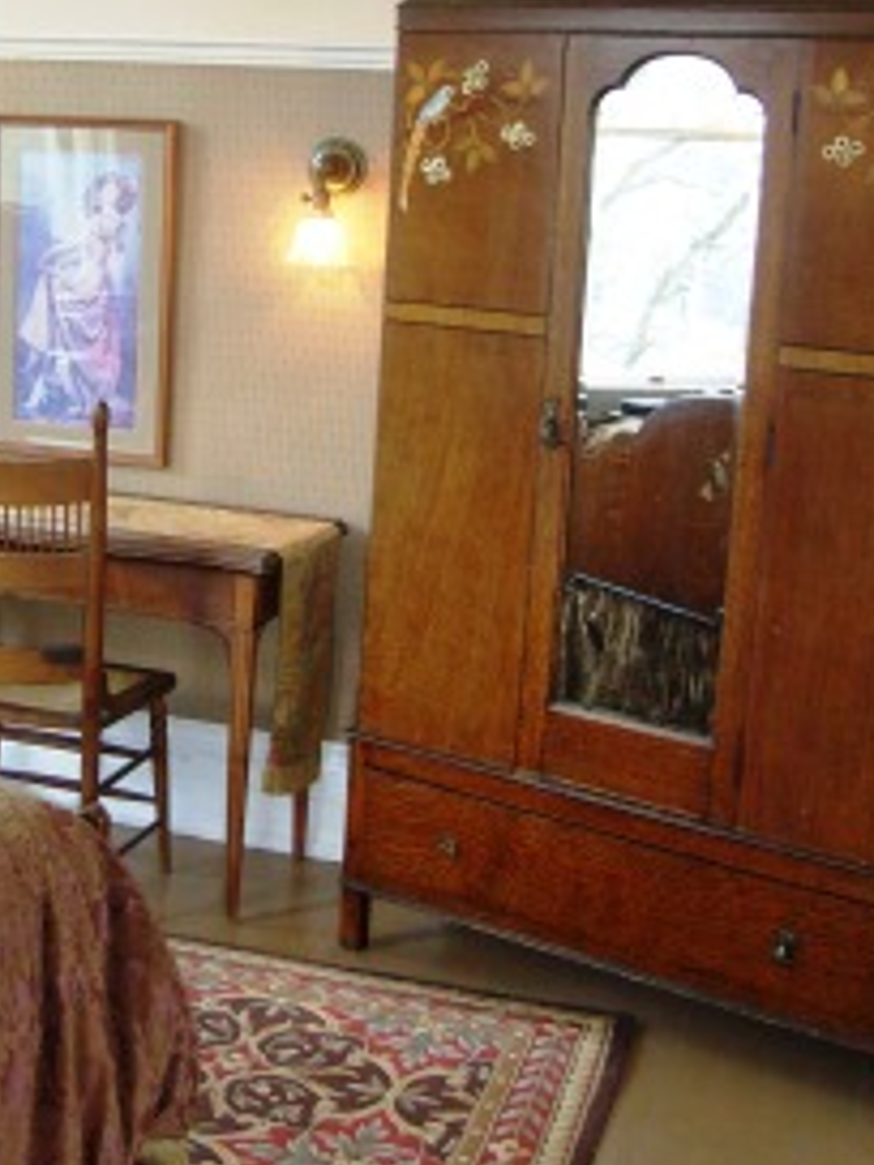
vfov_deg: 32.0
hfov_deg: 24.0
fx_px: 2020
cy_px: 439
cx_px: 171
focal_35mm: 60
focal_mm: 5.8
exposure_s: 1/45
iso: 100
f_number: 2.8
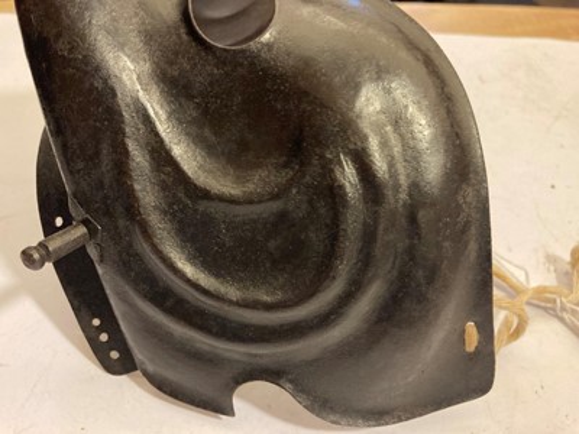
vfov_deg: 49.7
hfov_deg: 63.4
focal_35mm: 28
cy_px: 217
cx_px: 290
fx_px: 468
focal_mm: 3.99
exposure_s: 1/50
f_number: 1.8
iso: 200
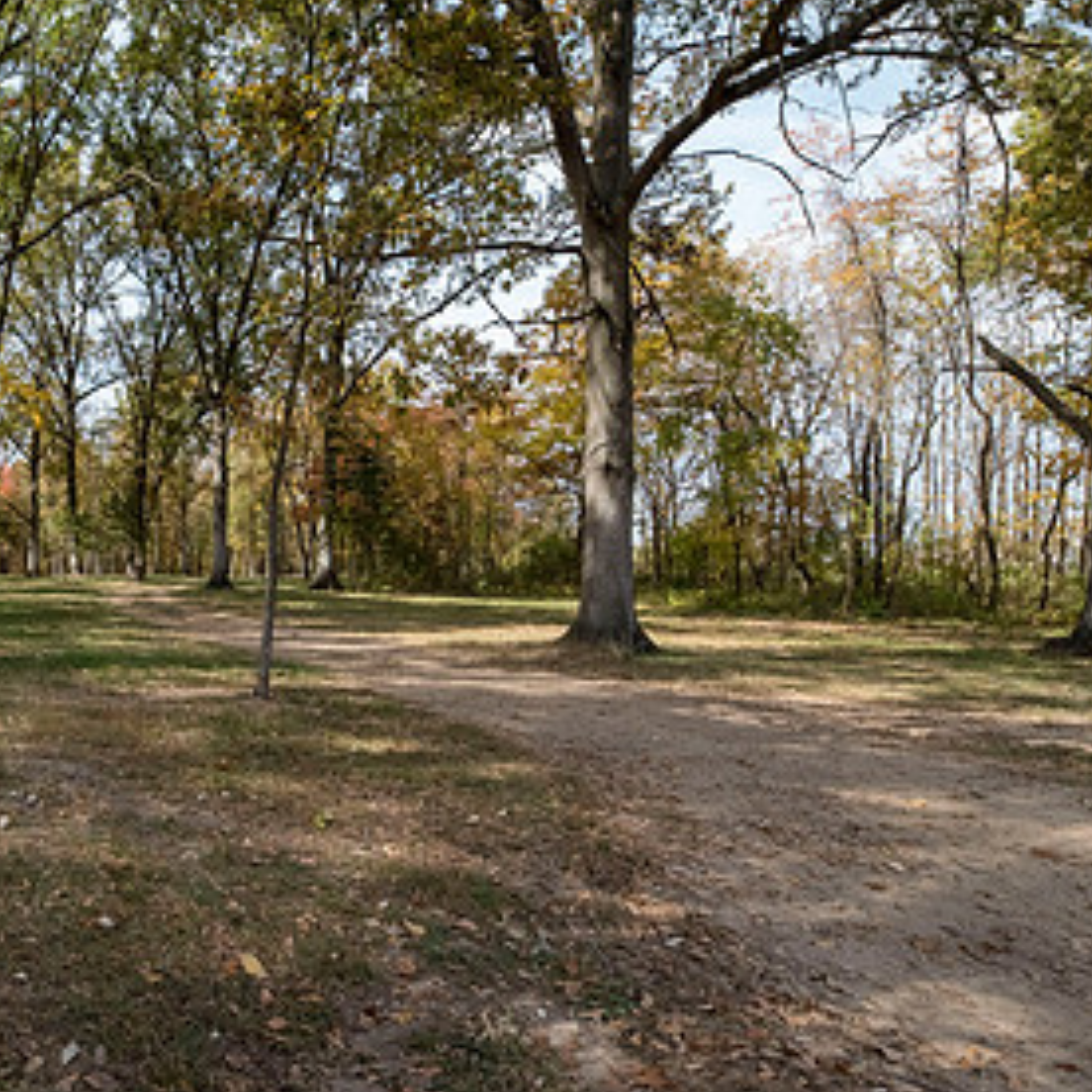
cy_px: 580
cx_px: 47
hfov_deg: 52.5
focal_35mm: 25
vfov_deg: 62.9
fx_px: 892
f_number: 10
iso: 800
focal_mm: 14
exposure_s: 1/400
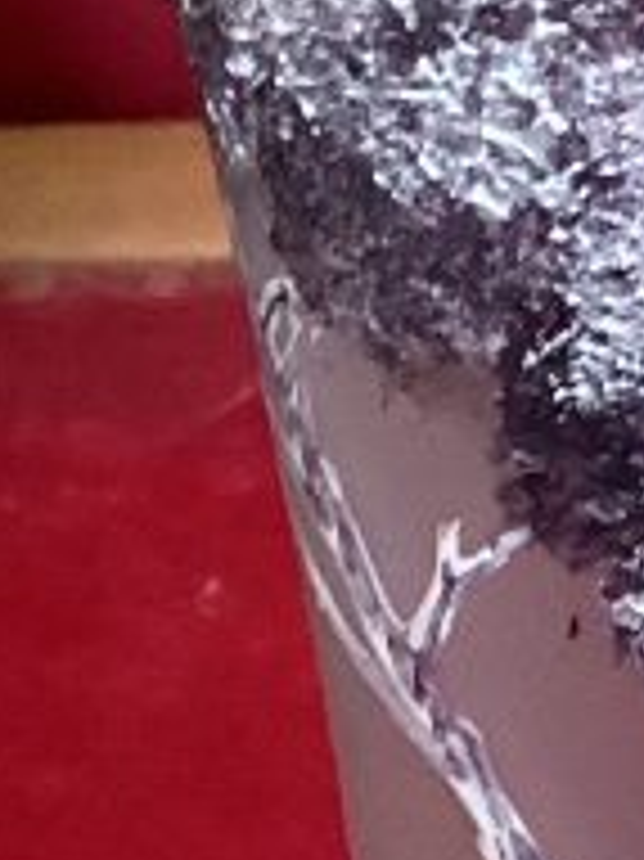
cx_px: 2000
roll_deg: +1.9
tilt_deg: -27.5
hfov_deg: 6.8
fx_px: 4842
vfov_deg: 10.1
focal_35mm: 195
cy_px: 639
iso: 500
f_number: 2.4
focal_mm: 3.3
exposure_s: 1/30
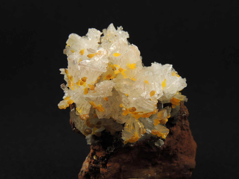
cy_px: 90
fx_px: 325
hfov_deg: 40.4
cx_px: 120
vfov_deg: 30.9
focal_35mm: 47
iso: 100
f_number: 3.5
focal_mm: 8.3
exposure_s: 1/200
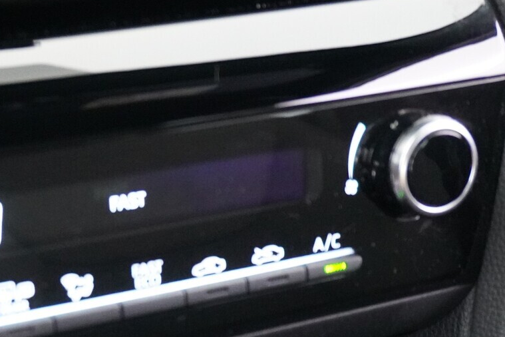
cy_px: 291
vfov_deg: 16.9
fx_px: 1123
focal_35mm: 80
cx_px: 76
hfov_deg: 24.8
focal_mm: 25
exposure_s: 1/8
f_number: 4.5
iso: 6400
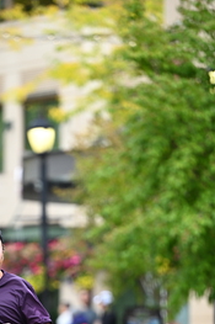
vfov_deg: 5.8
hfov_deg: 3.9
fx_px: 3193
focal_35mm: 356
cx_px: 22
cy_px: 304
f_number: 2.8
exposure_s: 1/1250
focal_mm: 170
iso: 640
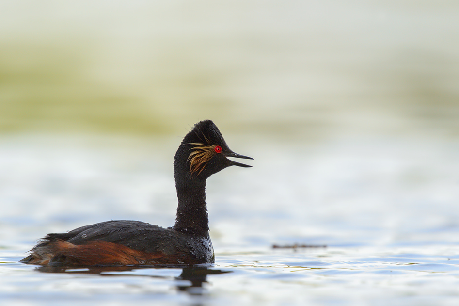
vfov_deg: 1.3
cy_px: 186
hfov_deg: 1.9
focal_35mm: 1077
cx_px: 215
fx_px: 13728
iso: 800
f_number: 7.1
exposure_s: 1/1000
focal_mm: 850
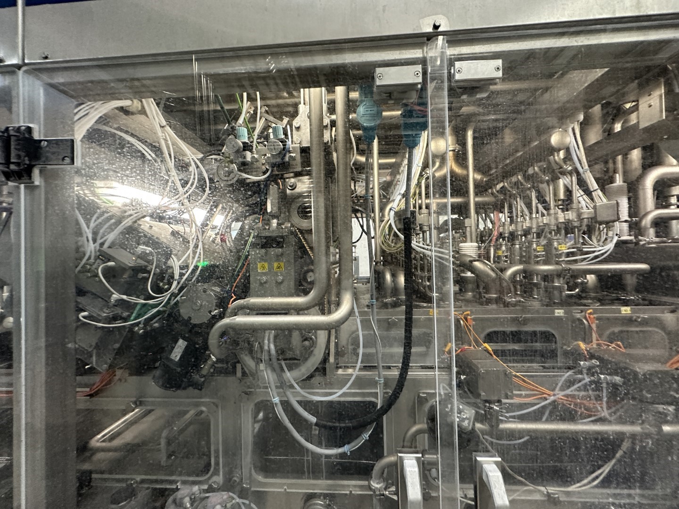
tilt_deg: +3.7
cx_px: 340
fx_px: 275
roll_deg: +2.3
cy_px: 254
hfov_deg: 102.1
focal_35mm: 14
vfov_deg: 85.7
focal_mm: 2.22
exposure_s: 1/50
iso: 400
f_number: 2.2
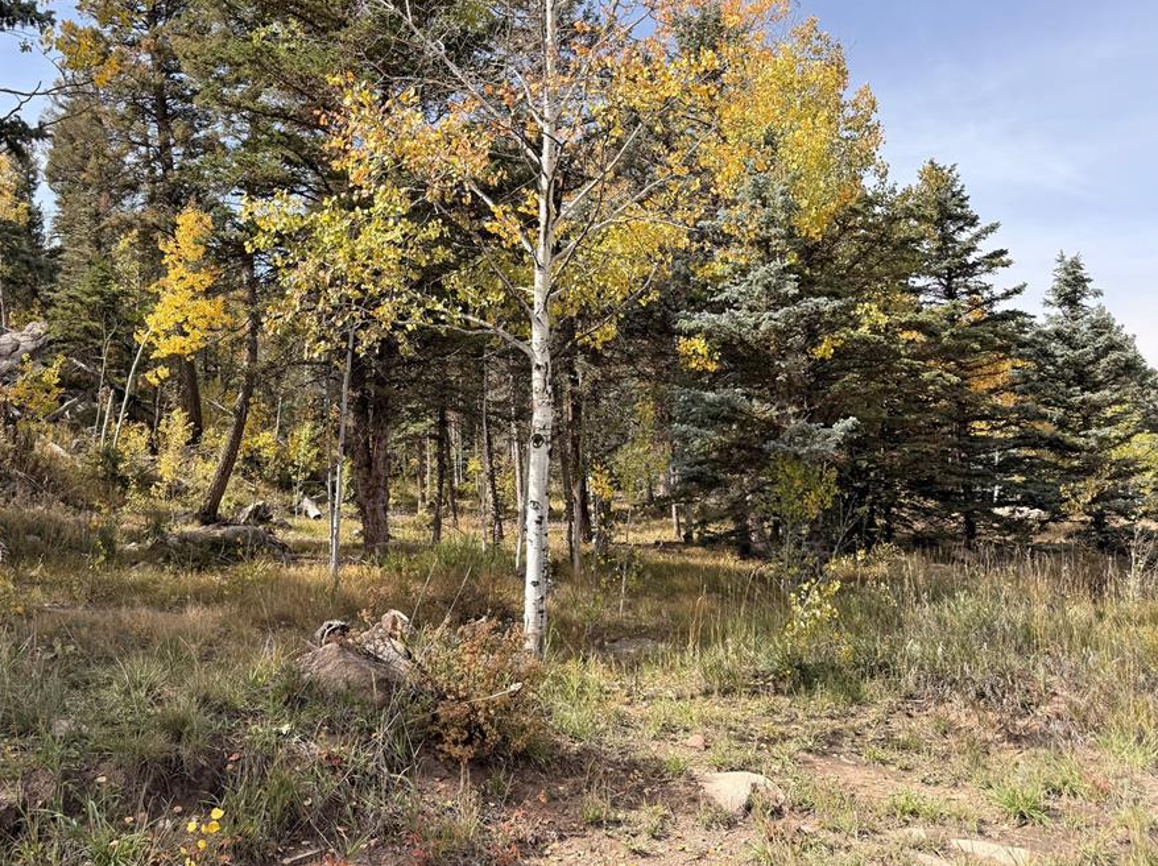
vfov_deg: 49.5
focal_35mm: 28
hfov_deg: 63.3
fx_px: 936
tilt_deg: +9.0
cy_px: 374
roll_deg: +1.9
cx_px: 517
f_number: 1.78
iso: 100
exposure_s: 1/2053
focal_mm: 6.76
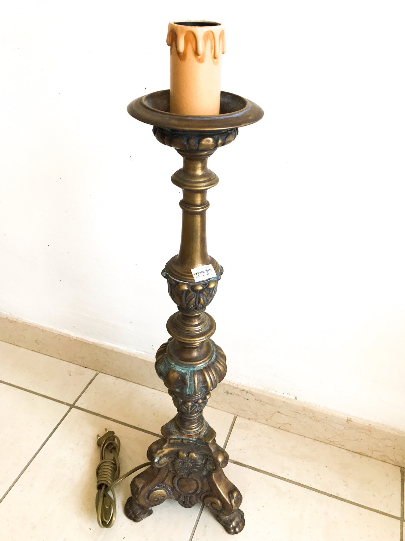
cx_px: 202
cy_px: 270
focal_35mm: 28
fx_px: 437
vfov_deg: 63.4
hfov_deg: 49.8
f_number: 1.8
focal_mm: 3.99
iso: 32
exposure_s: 1/50
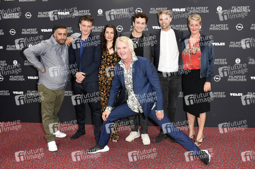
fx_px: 212
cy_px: 84
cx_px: 128
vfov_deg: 43.5
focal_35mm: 30
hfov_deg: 62.0
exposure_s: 1/160
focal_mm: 20
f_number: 6.3
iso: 800
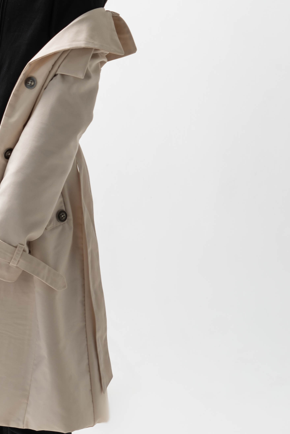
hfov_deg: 9.8
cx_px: 21
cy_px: 140
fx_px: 1679
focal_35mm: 139
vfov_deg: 14.7
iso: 80
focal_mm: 50
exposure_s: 1/160
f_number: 4.5
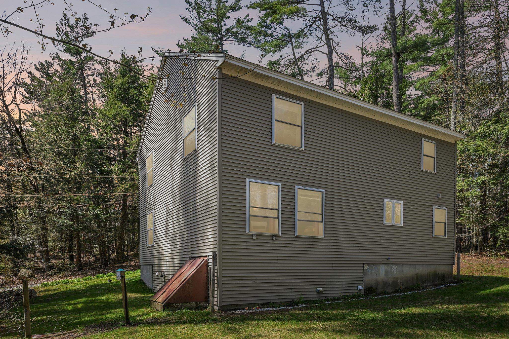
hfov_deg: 78.6
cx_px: 254
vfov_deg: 57.2
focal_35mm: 22
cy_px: 170
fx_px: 311
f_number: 8
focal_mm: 22
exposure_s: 1/320
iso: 400
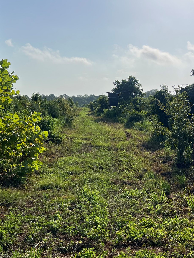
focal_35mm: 44
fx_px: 329
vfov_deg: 42.9
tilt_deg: -3.2
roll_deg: +0.8
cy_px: 129
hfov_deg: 32.8
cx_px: 112
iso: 50
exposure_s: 1/12658
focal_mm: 5.7
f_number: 1.5
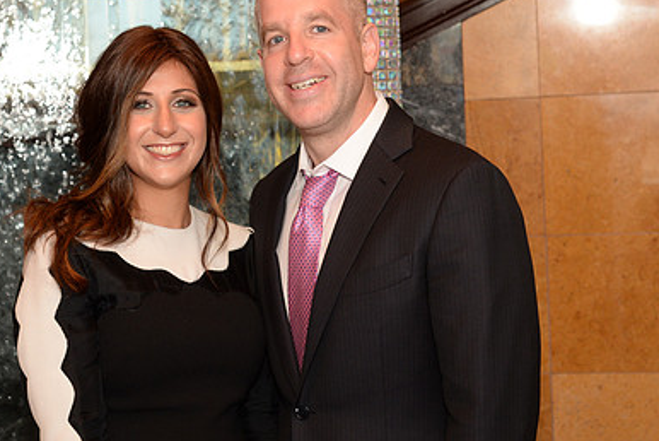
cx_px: 294
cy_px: 171
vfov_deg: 18.2
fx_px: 1374
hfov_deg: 27.0
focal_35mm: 75
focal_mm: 50
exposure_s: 1/125
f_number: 6.3
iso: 1250
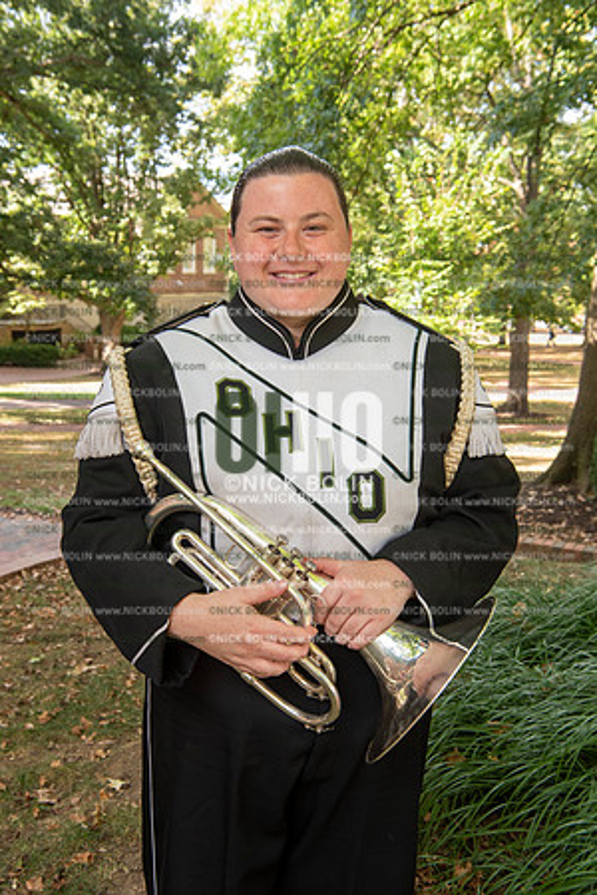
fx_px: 1094
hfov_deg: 30.5
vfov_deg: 44.5
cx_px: 298
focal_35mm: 44
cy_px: 448
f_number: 8
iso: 500
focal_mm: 44
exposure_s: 1/100
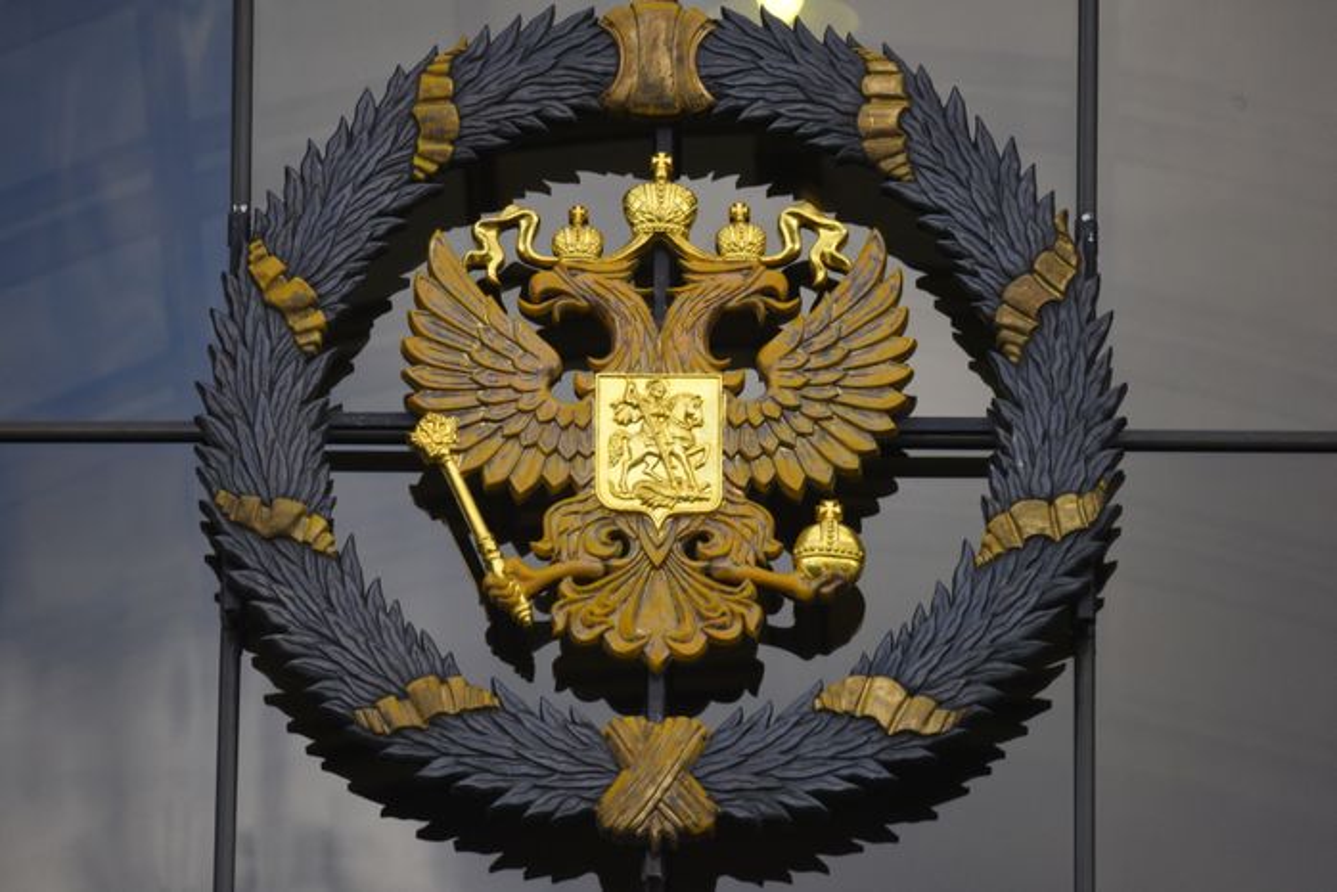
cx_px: 668
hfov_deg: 4.1
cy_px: 446
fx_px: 18576
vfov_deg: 2.8
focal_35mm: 500
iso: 1600
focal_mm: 500
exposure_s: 1/1250
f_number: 8
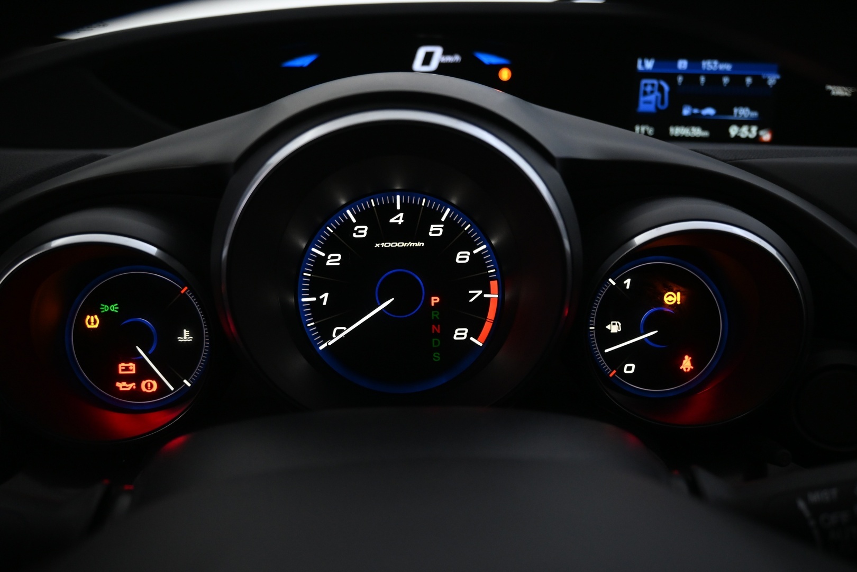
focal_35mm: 32
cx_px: 428
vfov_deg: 41.7
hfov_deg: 59.5
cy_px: 286
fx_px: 750
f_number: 4
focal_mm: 21
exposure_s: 1/30
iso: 1250
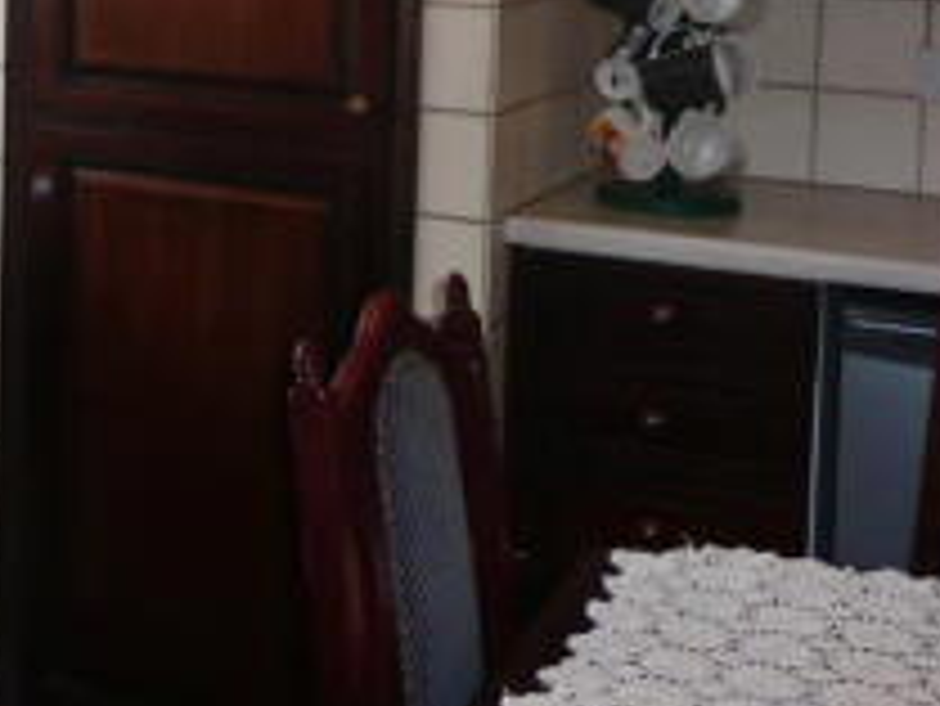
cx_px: -236
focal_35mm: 78
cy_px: -38
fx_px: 2119
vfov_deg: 18.3
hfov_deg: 22.7
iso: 160
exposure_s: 1/30
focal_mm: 4.6
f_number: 3.3
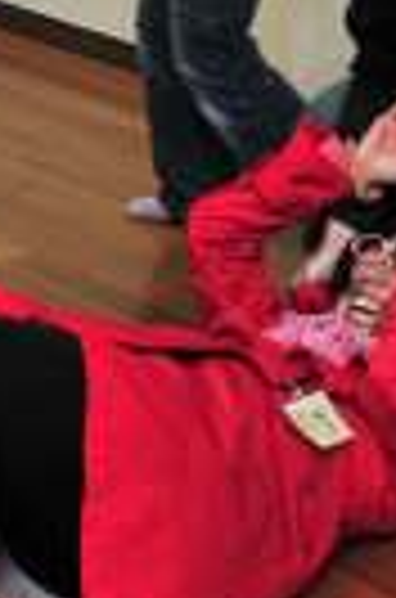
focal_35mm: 131
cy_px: -56
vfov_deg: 15.3
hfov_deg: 10.2
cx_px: -81
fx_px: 2173
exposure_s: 1/160
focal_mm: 29
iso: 1600
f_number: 3.5
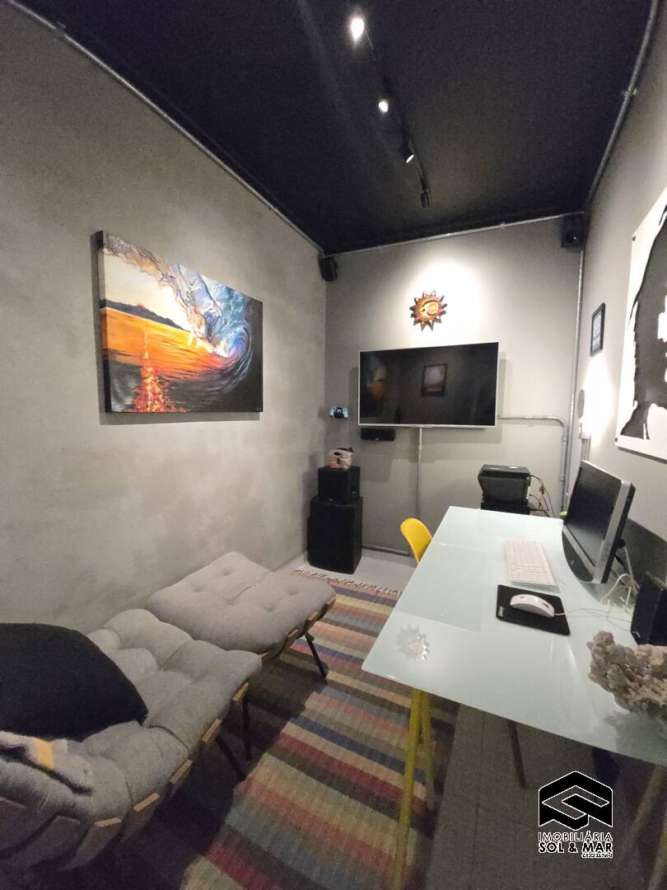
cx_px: 334
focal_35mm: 13
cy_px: 445
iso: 1000
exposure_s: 1/60
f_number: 2.2
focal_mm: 1.7
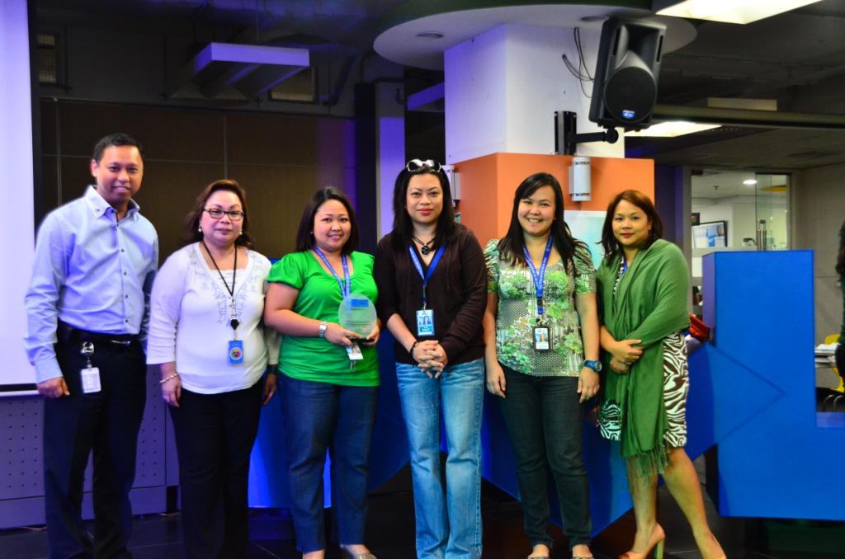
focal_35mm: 48
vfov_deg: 27.9
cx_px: 422
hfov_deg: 41.2
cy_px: 280
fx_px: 1124
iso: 1250
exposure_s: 1/30
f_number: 6.3
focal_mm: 32
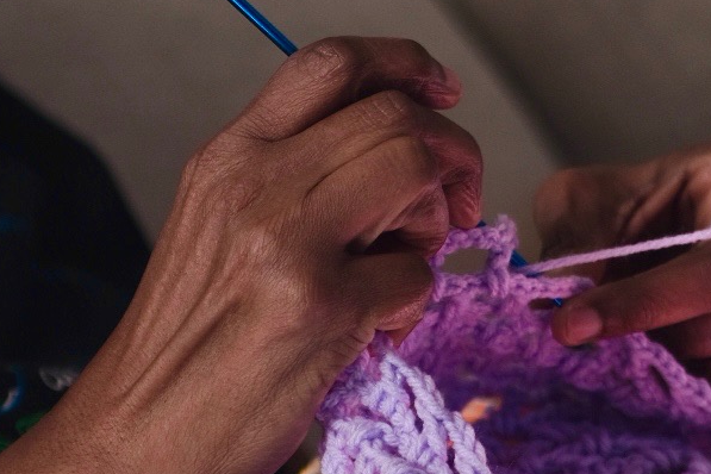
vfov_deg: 5.5
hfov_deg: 8.2
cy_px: 279
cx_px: 573
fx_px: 4937
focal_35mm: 250
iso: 320
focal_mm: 56
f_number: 2
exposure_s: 1/320
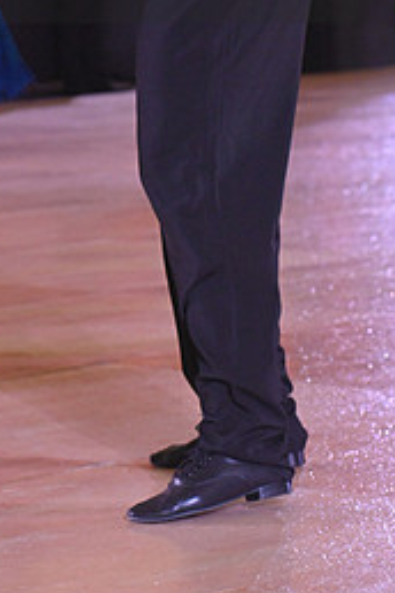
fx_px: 3324
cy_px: -53
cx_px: 42
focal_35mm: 202
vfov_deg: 10.1
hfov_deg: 6.8
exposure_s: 1/320
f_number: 5
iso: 3200
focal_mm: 90
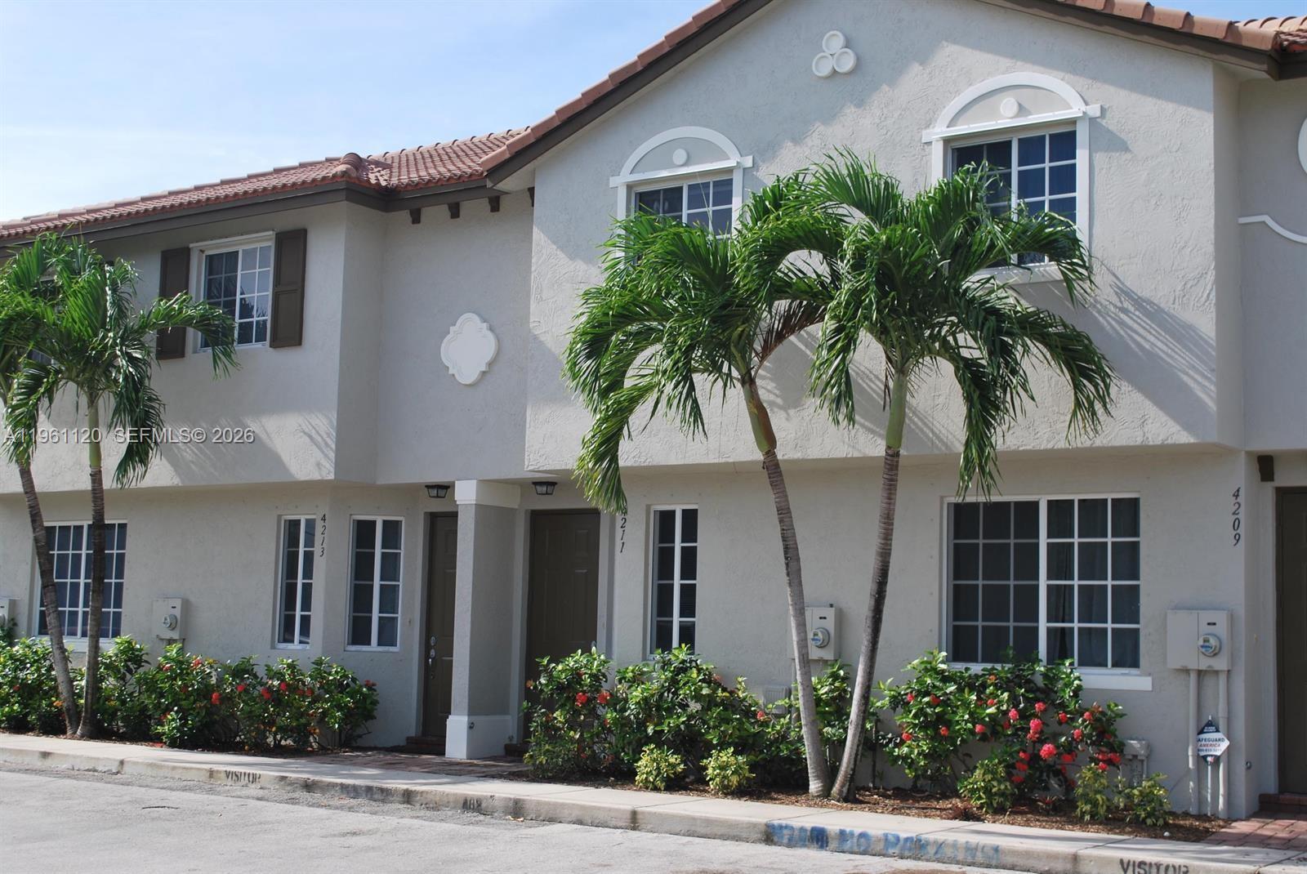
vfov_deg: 28.1
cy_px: 437
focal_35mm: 48
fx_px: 1744
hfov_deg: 41.1
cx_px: 654
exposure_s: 1/200
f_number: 7.1
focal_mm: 32
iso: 100
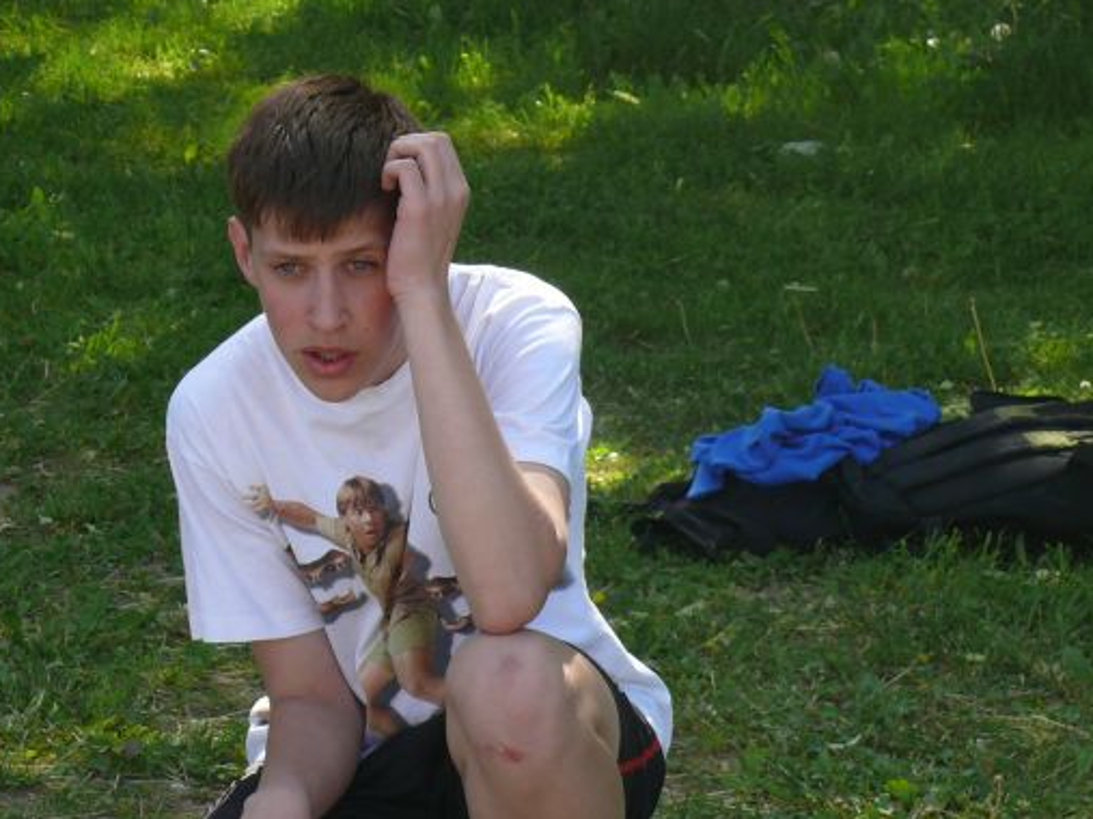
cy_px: 384
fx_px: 6029
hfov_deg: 10.4
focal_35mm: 191
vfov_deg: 7.8
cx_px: 511
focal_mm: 20.6
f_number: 4.5
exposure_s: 1/200
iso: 100
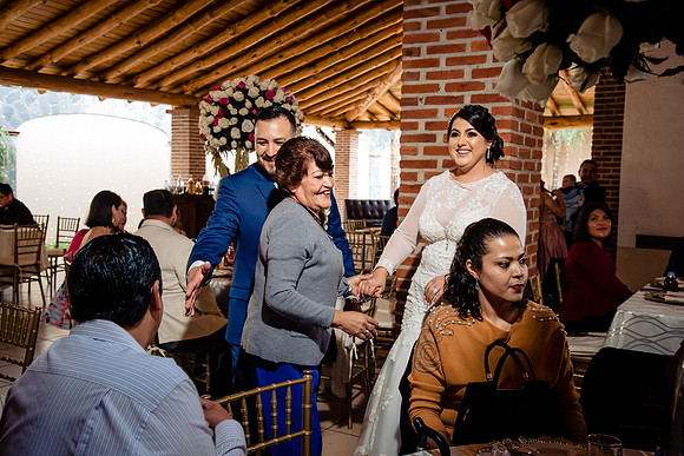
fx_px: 722
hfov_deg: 50.7
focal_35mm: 38
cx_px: 342
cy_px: 228
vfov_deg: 35.1
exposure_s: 1/125
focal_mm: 38
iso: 2000
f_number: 7.1
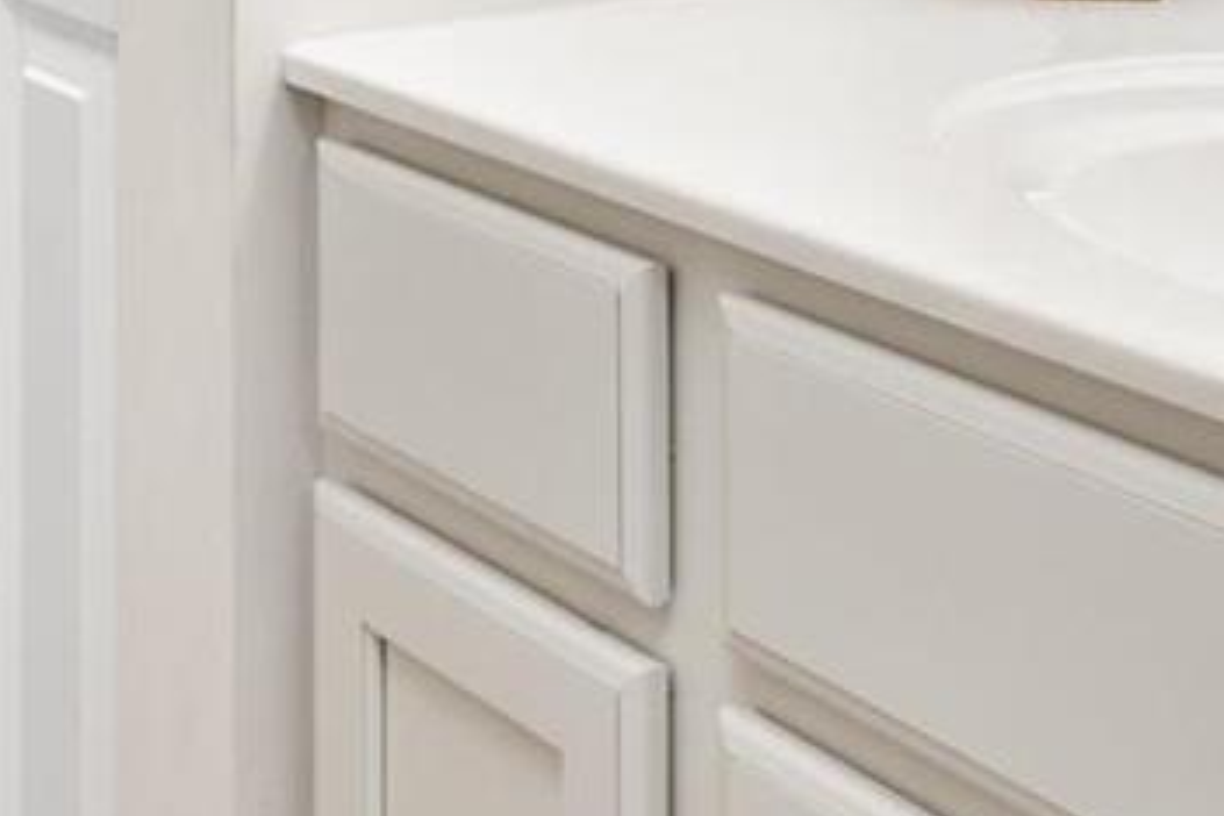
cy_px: -520
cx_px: 453
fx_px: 2788
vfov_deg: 15.0
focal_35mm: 82
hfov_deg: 24.7
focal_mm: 9
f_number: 8
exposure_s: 1/10
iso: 400
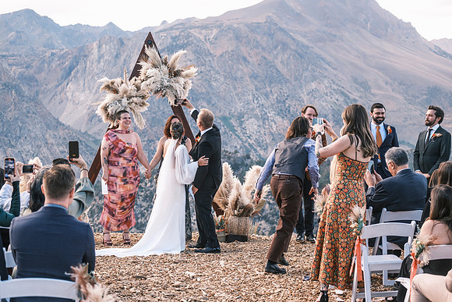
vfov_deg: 18.2
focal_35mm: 75
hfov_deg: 27.0
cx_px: 226
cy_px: 151
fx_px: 942
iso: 400
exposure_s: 1/950
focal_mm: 50
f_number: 2.8
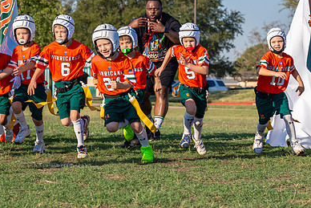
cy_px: 62
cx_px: 145
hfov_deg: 15.1
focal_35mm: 136
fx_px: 1175
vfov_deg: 10.1
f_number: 5
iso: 400
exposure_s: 1/2500
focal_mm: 70
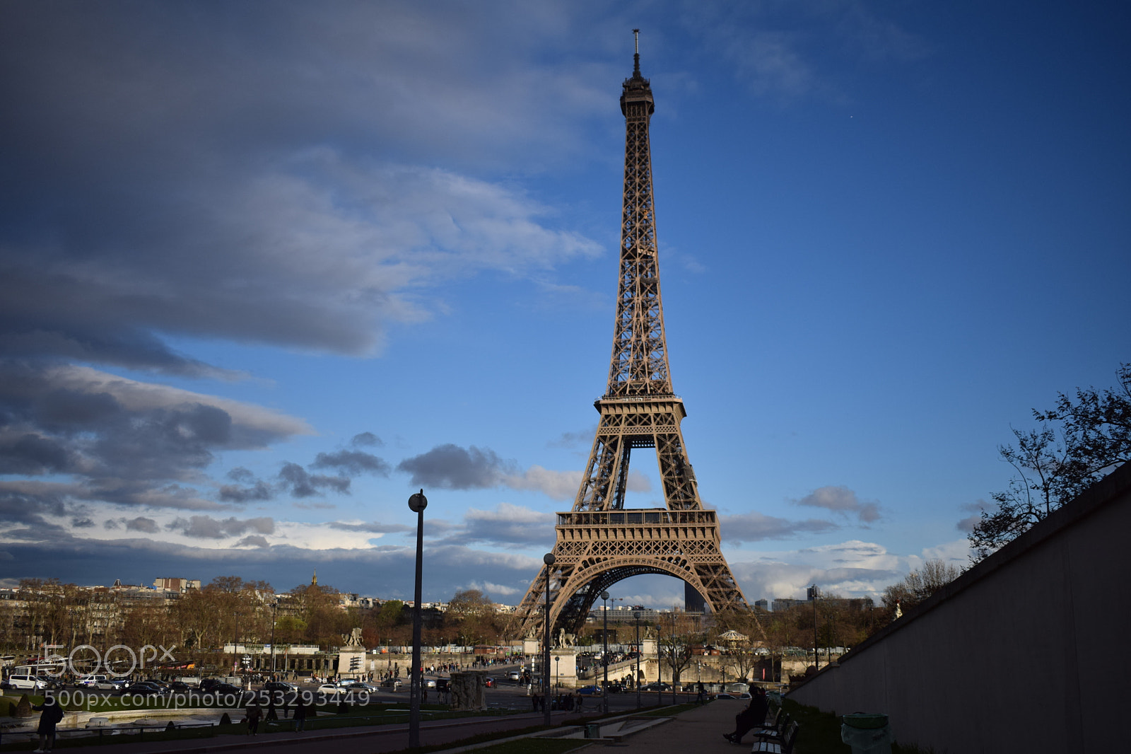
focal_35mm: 33
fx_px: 1036
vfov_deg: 40.0
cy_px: 377
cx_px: 566
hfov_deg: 57.2
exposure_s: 1/4000
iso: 250
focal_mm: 22
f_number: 3.8
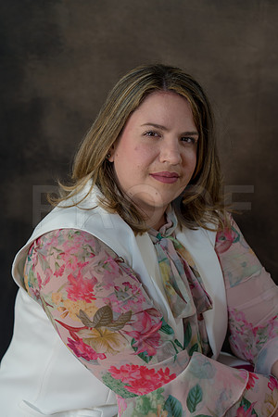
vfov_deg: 24.8
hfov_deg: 16.7
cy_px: 208
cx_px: 139
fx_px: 950
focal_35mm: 82
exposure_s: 1/100
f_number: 4.5
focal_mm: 82
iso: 400
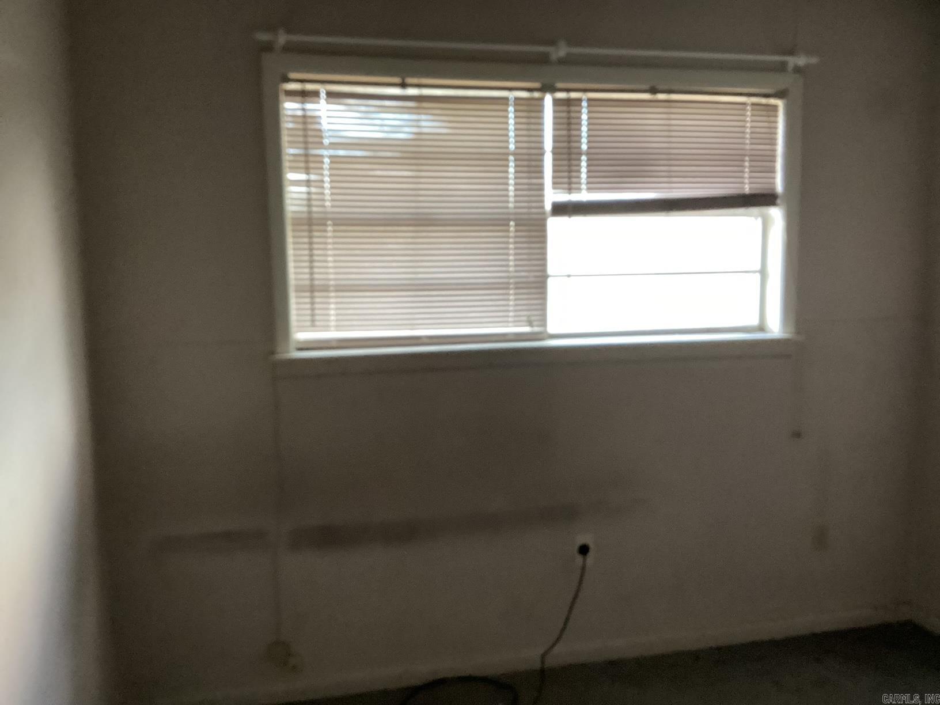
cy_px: 352
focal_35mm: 31
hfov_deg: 58.4
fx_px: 842
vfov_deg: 45.4
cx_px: 470
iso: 320
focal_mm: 3.3
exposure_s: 1/40
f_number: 2.4
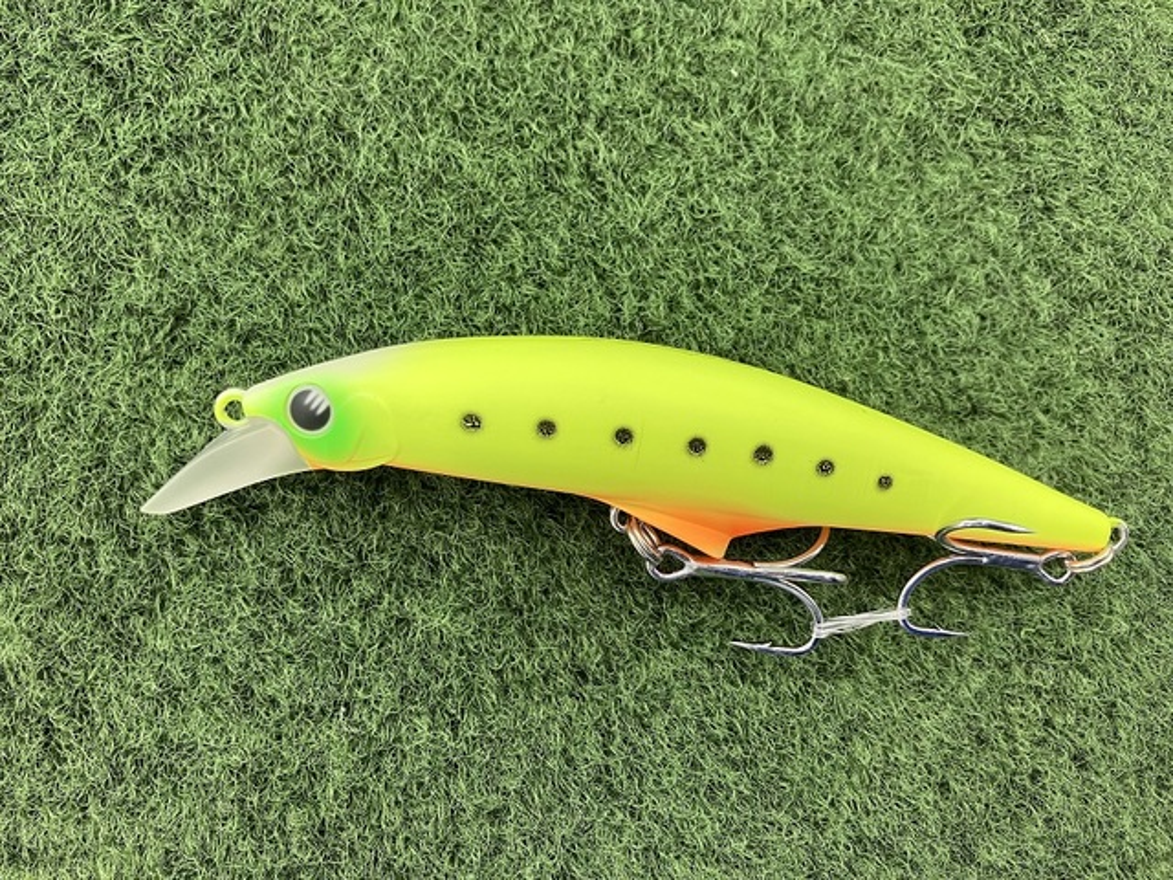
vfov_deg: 49.7
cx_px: 586
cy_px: 440
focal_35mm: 28
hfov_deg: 63.4
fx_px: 949
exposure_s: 1/50
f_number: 1.8
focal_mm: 3.99
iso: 64
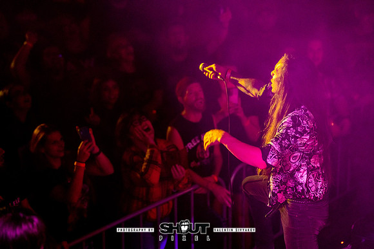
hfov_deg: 18.6
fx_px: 1143
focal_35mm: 110
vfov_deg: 12.5
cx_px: 187
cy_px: 124
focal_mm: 110
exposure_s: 1/160
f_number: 2.8
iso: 2000
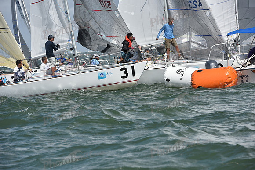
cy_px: 85
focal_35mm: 190
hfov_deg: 10.8
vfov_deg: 7.2
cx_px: 128
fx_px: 1346
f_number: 9
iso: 250
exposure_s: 1/1600
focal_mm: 190
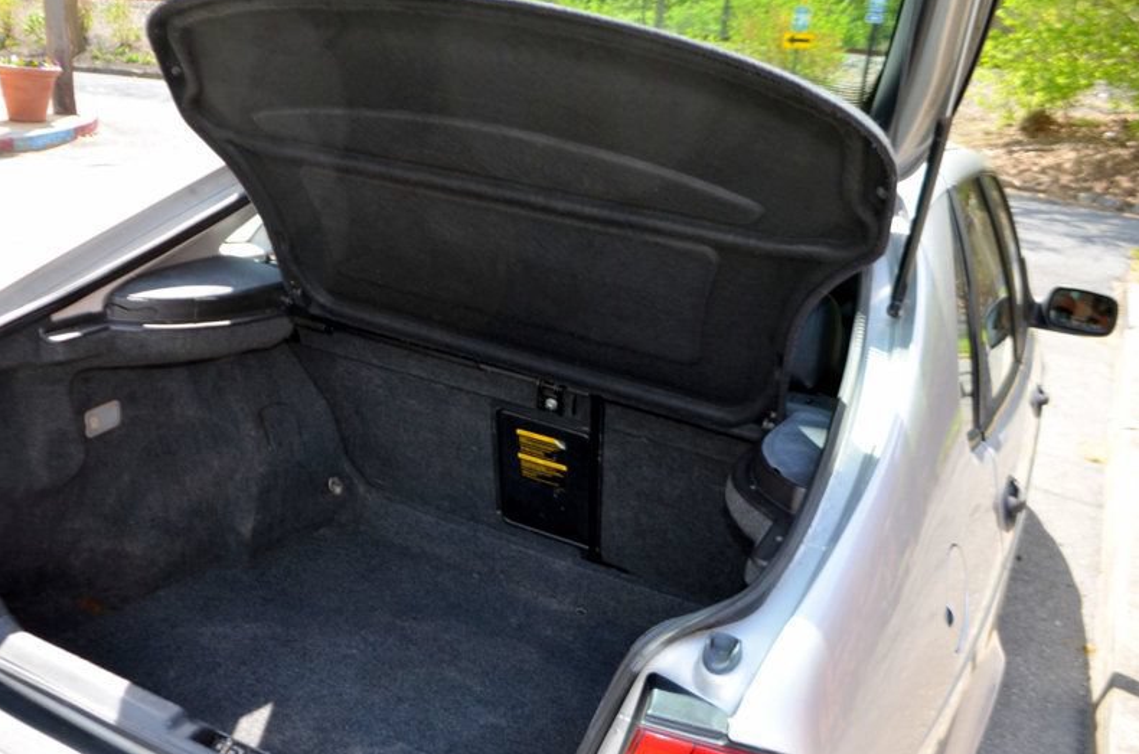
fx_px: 1105
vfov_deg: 37.5
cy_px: 458
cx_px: 415
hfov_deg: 53.8
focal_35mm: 35
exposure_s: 1/200
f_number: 3.5
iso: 110
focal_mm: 18
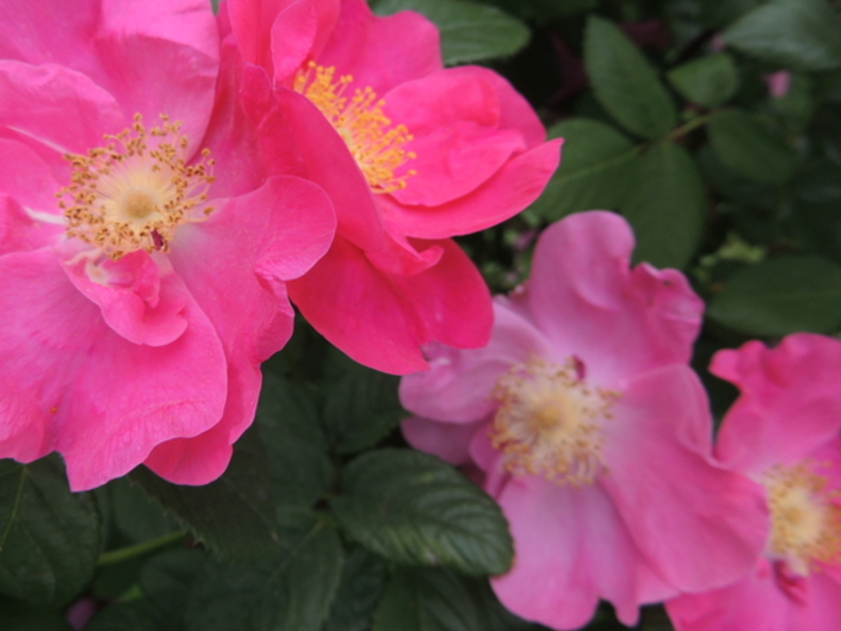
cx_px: 287
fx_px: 777
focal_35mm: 32
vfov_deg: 44.0
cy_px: 258
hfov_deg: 55.7
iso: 100
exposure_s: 1/400
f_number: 3
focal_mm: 4.3
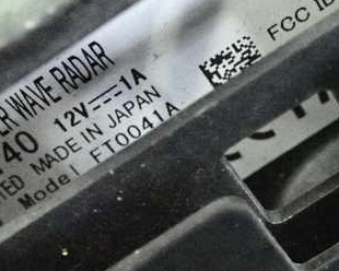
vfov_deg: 15.0
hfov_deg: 18.8
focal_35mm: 102
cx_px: 147
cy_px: 59
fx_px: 1023
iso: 8000
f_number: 3.3
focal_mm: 9.65
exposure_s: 1/125
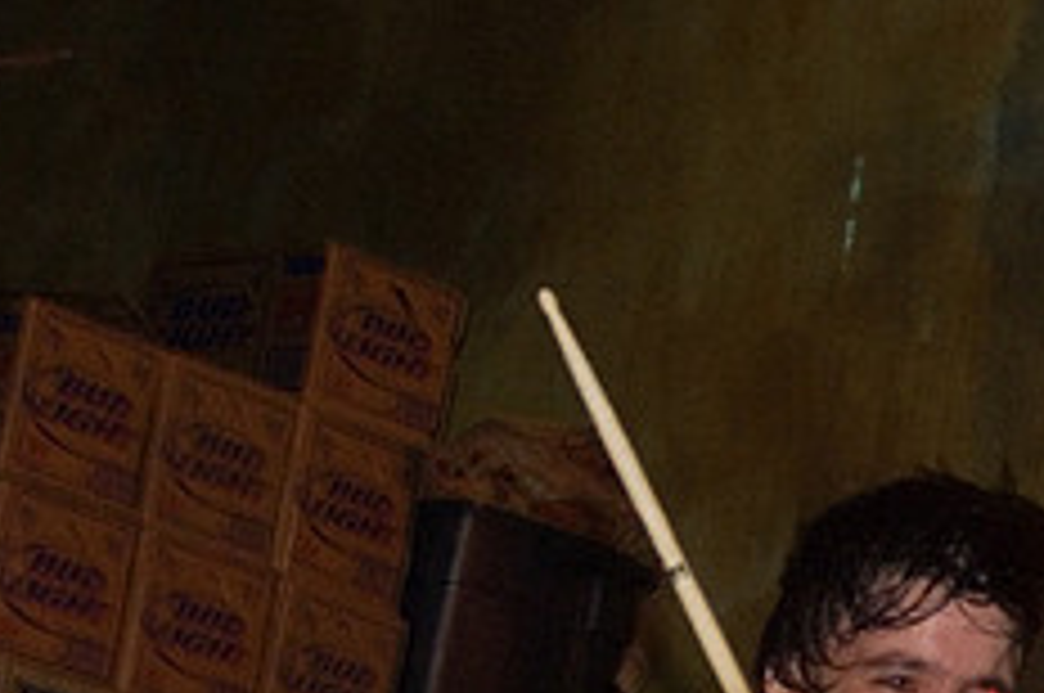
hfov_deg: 13.5
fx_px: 4344
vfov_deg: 9.1
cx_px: 1089
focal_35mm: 150
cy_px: 680
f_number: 4
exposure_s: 1/10
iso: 800
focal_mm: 40
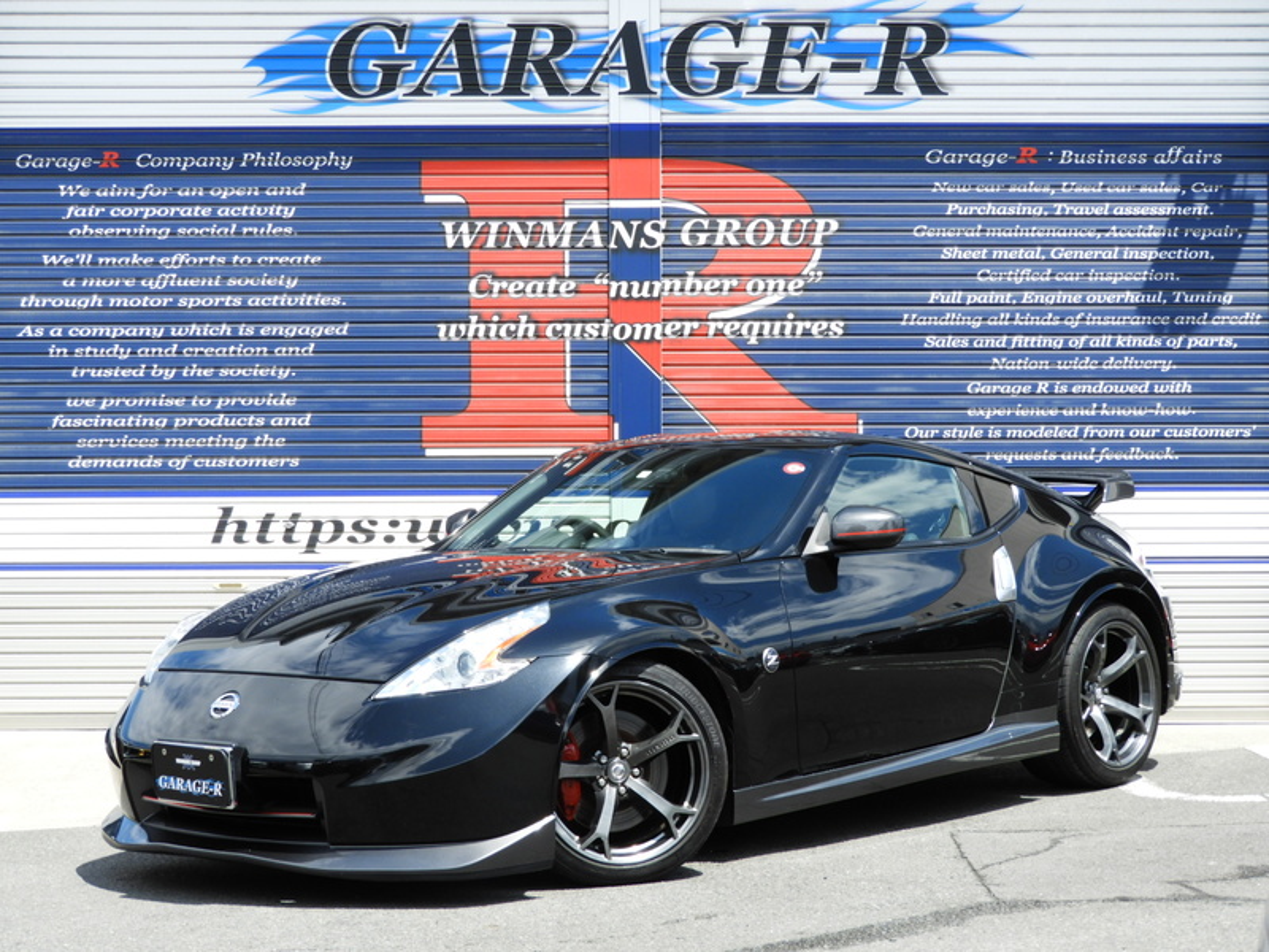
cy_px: 476
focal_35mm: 70
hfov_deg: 27.8
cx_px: 634
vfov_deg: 21.0
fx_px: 2566
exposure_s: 1/400
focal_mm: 12.5
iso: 100
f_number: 4.5
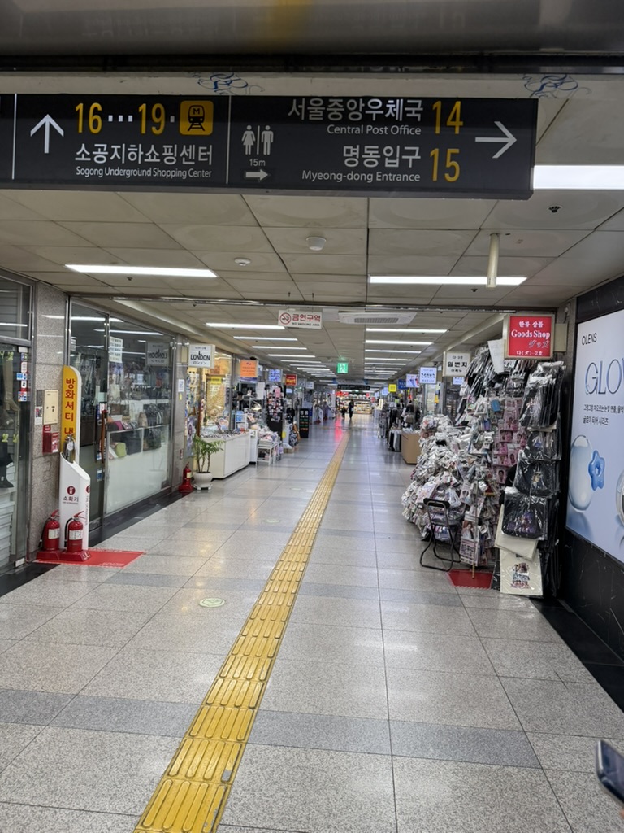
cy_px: 416
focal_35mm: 24
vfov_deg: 71.6
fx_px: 577
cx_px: 312
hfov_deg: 56.8
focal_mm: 6.76
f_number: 1.78
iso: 200
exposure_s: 1/232
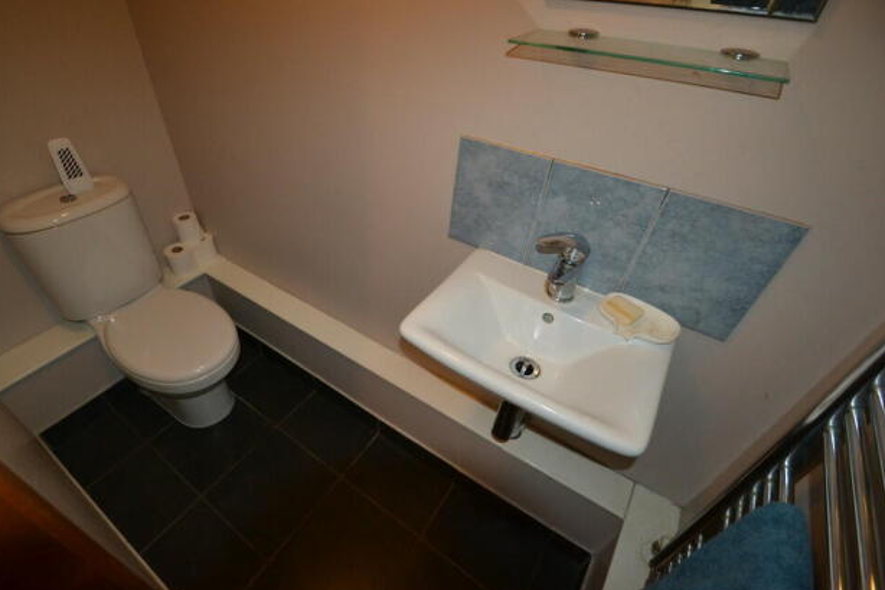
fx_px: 393
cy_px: 291
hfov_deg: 96.6
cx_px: 416
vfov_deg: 73.7
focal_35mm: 16
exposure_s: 1/60
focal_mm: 10
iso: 1000
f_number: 3.5
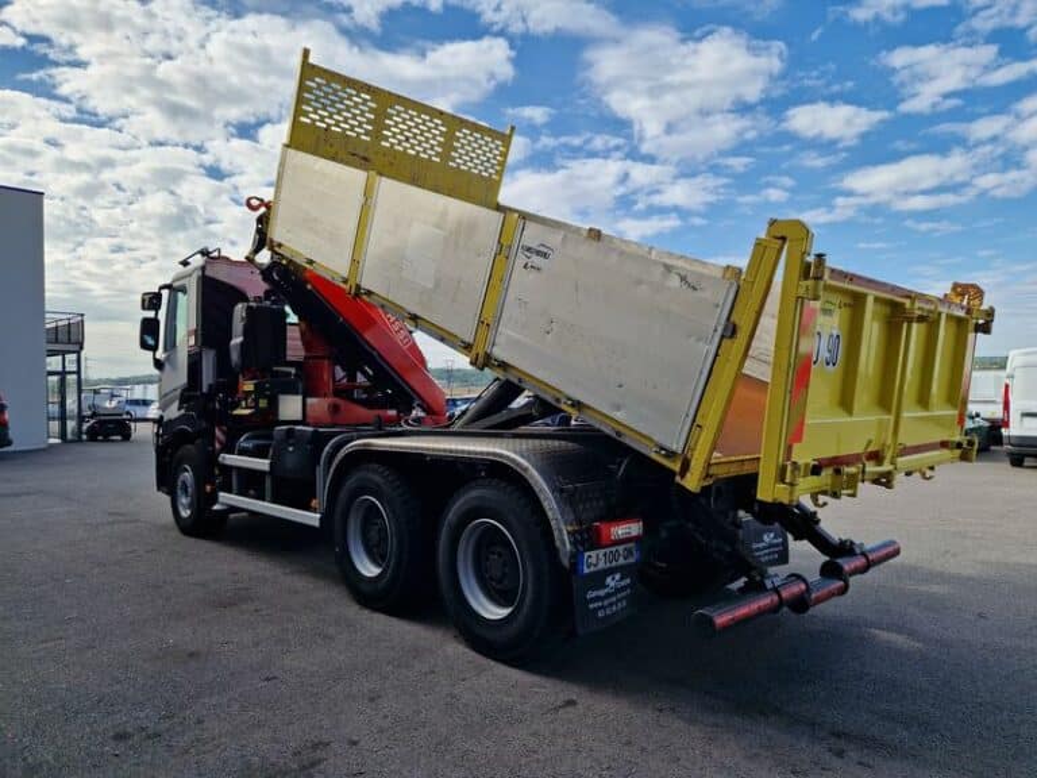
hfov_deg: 73.9
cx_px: 518
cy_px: 389
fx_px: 689
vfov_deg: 58.9
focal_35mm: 23
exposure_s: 1/1220
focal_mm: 5.4
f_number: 1.8
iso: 50
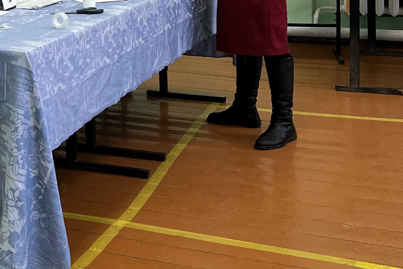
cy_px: -49
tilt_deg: -4.7
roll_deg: +2.6
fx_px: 806
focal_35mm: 72
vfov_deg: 18.0
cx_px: 81
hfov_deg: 27.5
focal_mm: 5.1
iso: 100
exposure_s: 1/100
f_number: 1.6
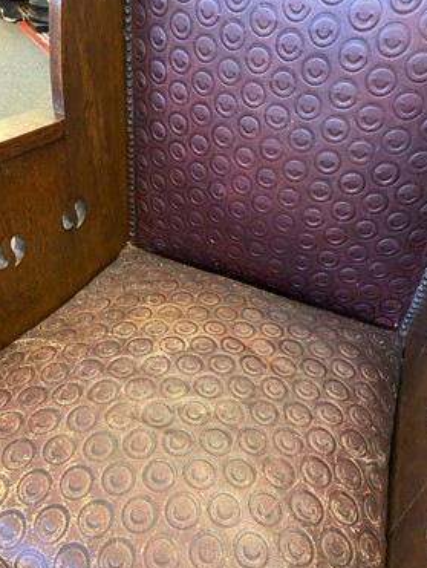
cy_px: 295
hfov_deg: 49.8
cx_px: 202
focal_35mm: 28
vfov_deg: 63.4
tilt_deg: -41.8
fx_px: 460
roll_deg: -1.7
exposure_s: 1/25
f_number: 1.8
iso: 500
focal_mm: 4.25
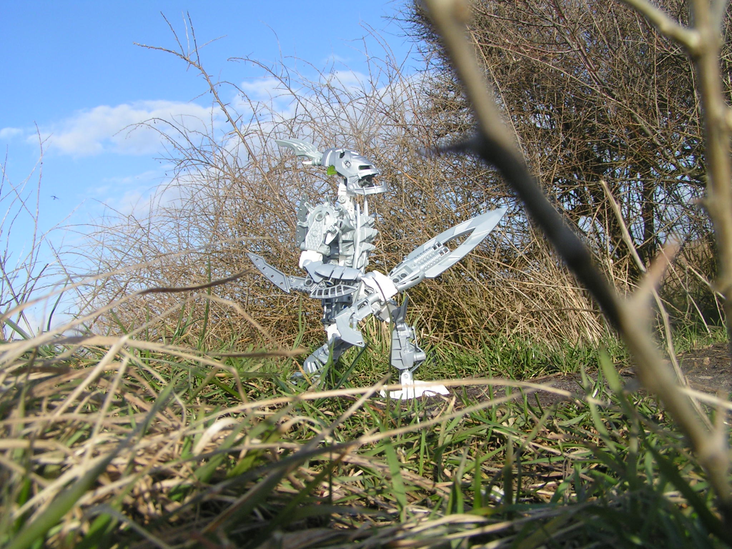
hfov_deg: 49.0
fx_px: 804
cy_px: 274
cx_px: 366
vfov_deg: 37.7
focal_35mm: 38
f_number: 5.6
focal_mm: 5.8
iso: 50
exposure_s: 1/320
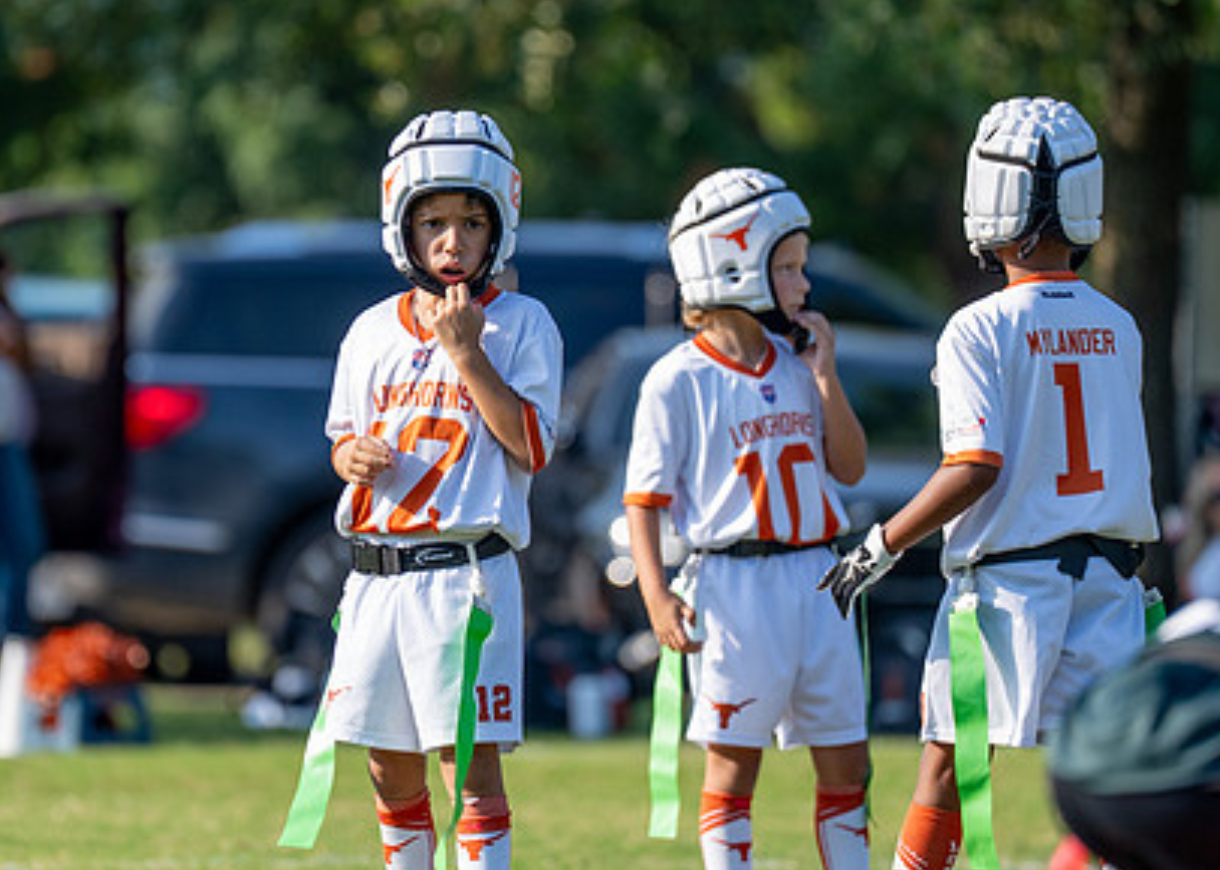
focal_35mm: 429
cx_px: 469
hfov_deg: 4.7
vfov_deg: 3.4
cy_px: 403
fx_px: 14859
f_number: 2.8
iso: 250
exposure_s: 1/2500
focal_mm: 200
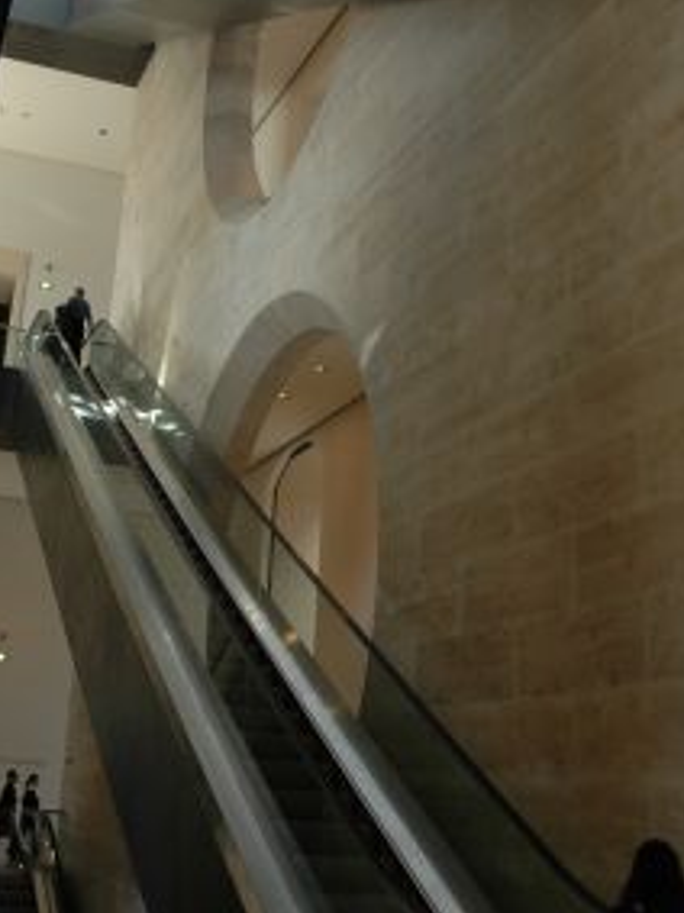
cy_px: 352
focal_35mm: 44
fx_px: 1160
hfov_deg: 32.6
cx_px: 244
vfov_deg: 42.7
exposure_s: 1/30
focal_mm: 18
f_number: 5.6
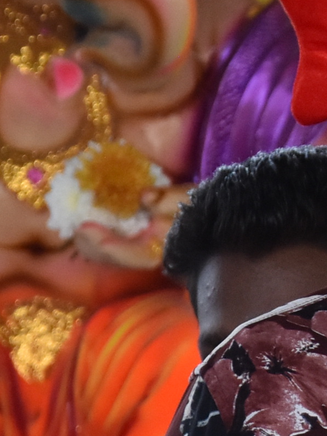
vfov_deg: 2.7
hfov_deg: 2.0
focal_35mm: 732
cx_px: 652
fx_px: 9217
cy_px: 119
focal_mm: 90
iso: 800
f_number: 5.6
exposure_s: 1/500
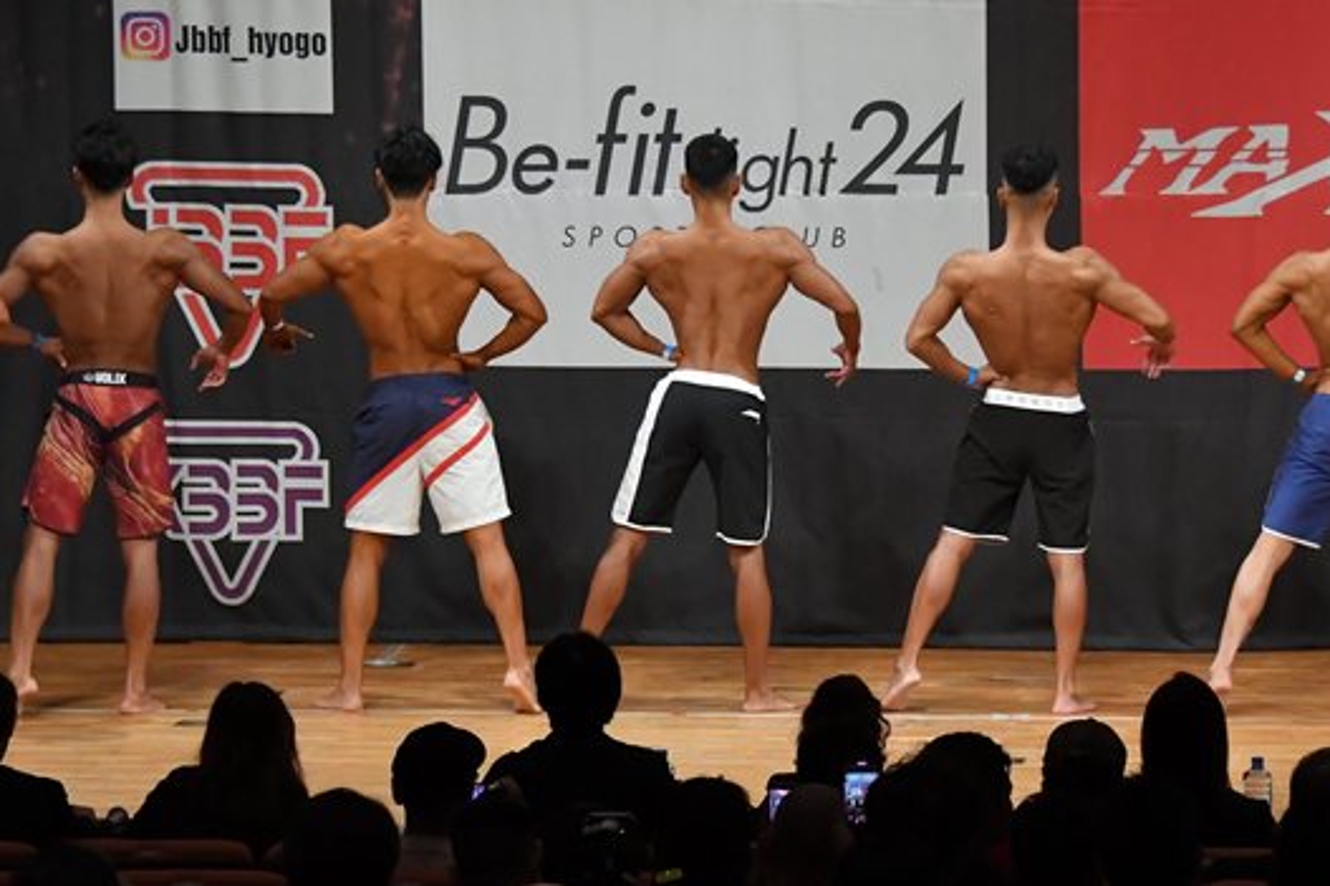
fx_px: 7497
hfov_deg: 10.1
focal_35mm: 203
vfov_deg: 6.8
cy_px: 348
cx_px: 756
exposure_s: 1/400
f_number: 5.6
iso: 5600
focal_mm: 92
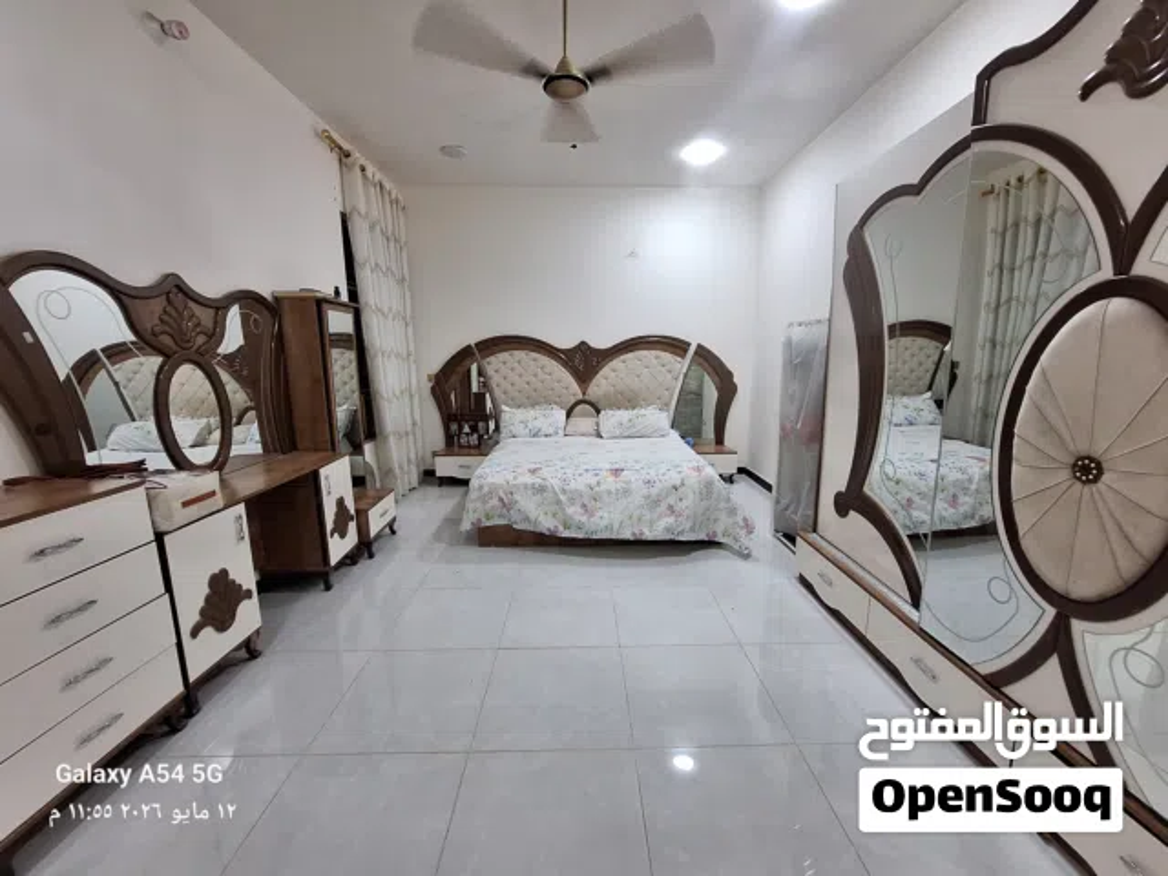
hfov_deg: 106.2
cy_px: 438
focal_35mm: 13
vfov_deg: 89.9
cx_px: 584
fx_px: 439
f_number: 2.2
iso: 160
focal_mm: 1.74
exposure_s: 1/50
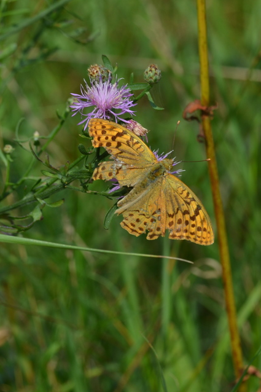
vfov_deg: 4.9
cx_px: 155
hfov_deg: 3.3
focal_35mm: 418
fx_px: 4545
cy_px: 196
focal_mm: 185
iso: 100
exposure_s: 1/250
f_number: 8
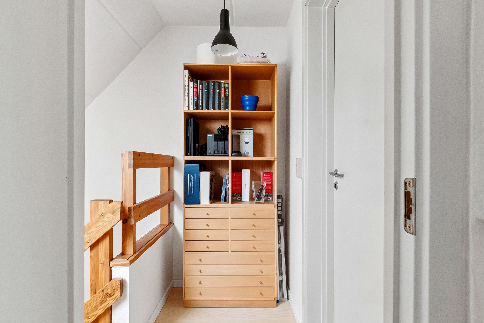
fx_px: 242
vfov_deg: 67.4
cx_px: 242
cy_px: 162
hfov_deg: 90.0
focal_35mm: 18
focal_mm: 12
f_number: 10
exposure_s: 1/4
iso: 400
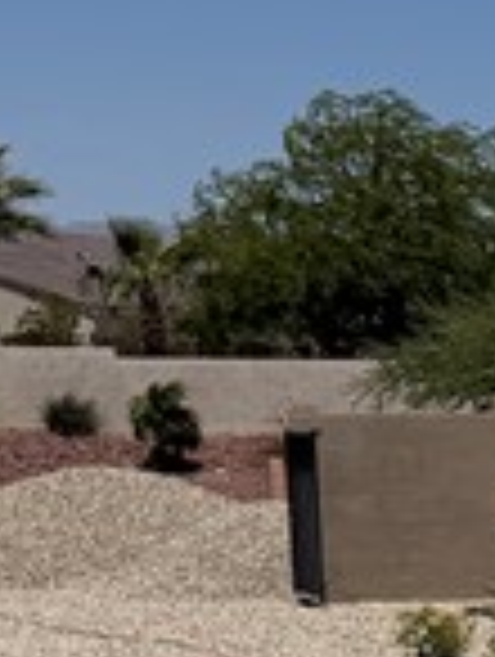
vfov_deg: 11.5
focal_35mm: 168
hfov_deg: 7.2
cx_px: 1786
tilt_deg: -6.4
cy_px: 824
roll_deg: -0.4
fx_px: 3194
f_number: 1.78
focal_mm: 6.76
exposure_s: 1/14286
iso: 80
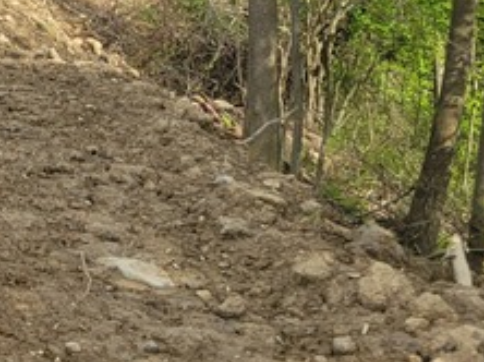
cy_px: -188
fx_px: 1676
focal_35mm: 120
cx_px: -399
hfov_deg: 14.4
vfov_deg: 11.8
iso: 40
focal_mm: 5.4
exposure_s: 1/1391
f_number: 1.8
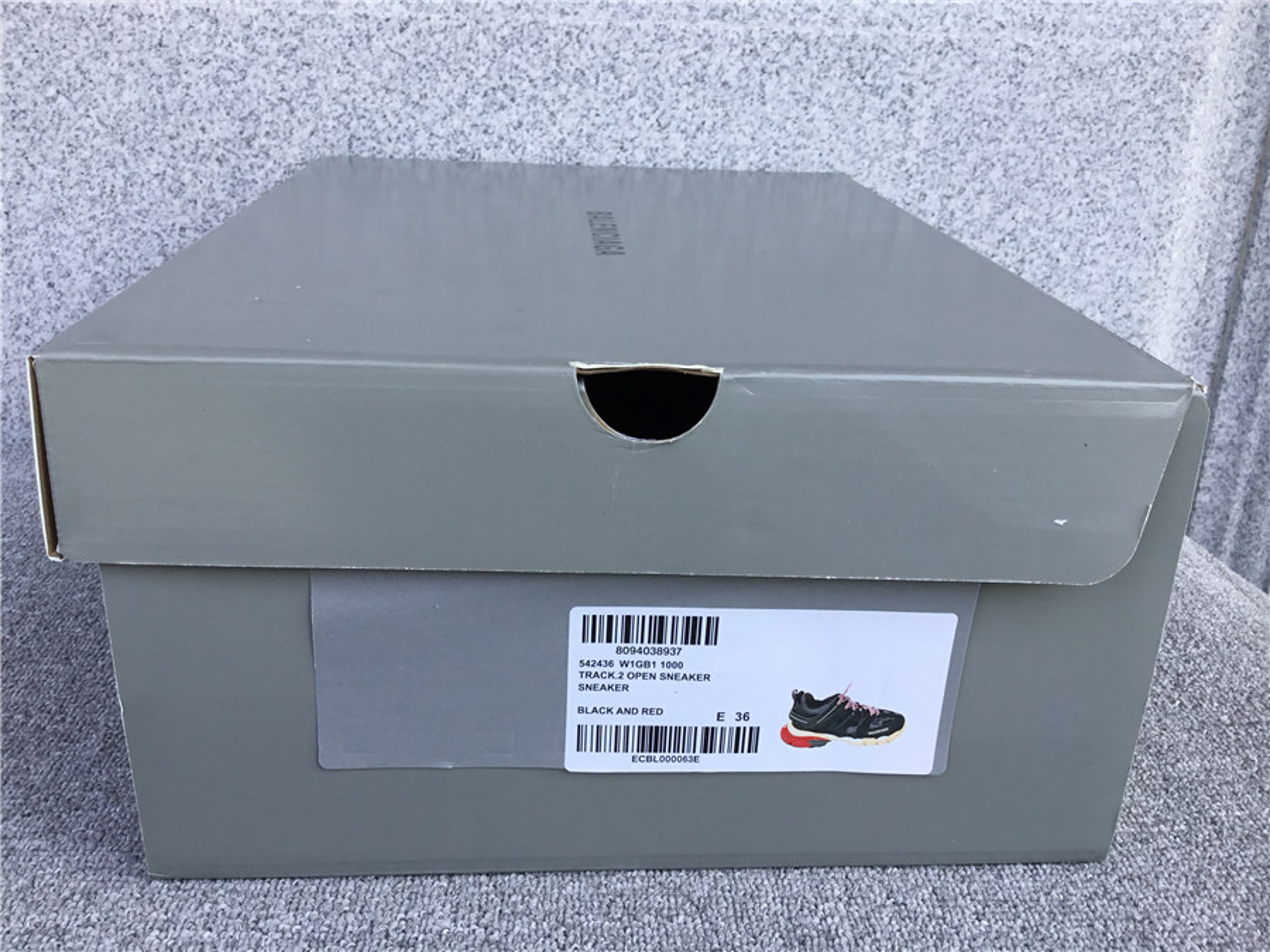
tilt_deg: -21.5
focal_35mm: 31
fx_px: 1137
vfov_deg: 45.4
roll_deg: -1.7
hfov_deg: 58.4
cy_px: 476
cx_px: 635
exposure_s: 1/240
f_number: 2.4
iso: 25
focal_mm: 3.3
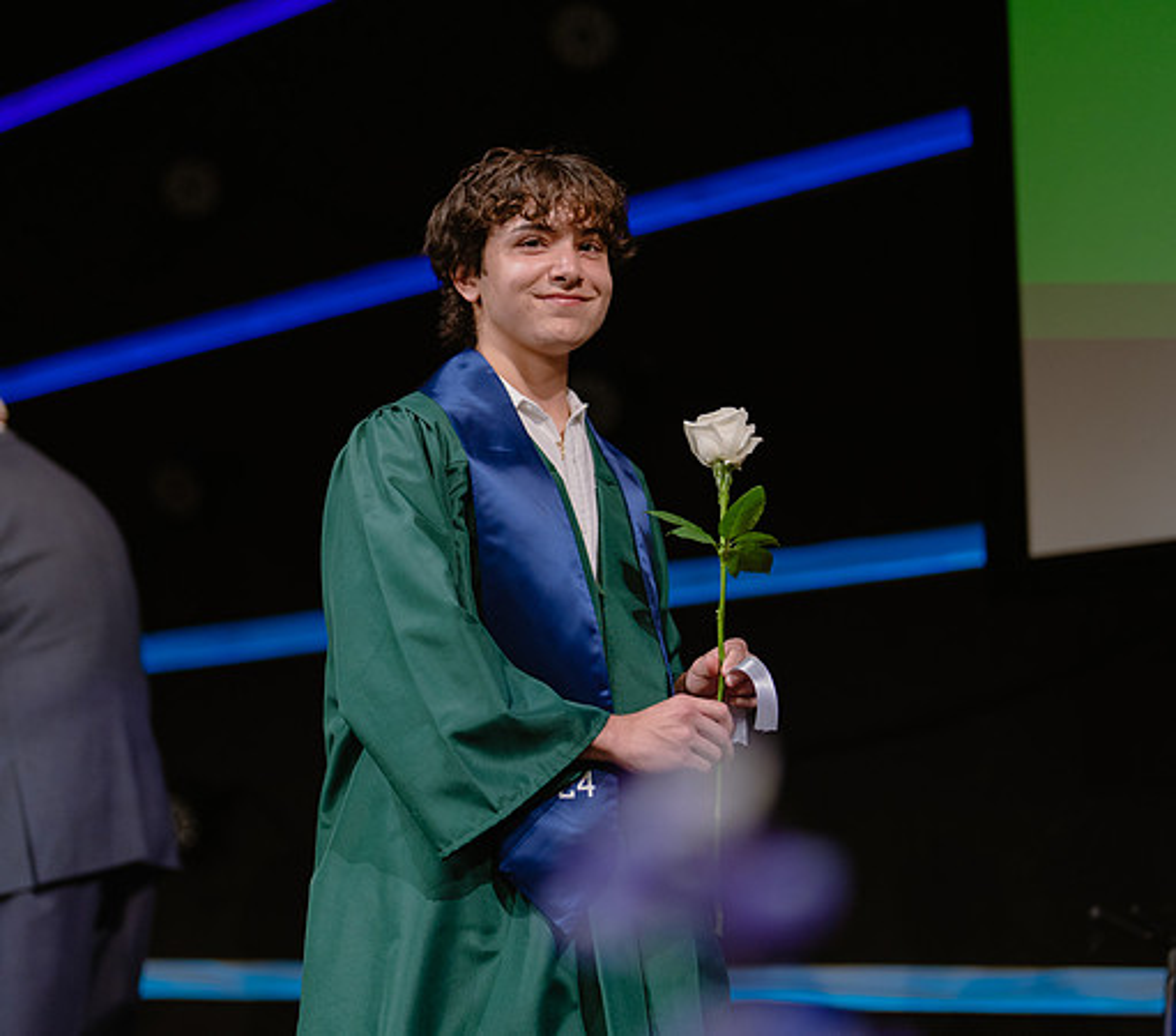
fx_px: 2447
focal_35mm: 68
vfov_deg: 23.9
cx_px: 506
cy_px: 454
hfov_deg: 27.0
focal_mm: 50
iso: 640
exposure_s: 1/320
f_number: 1.2
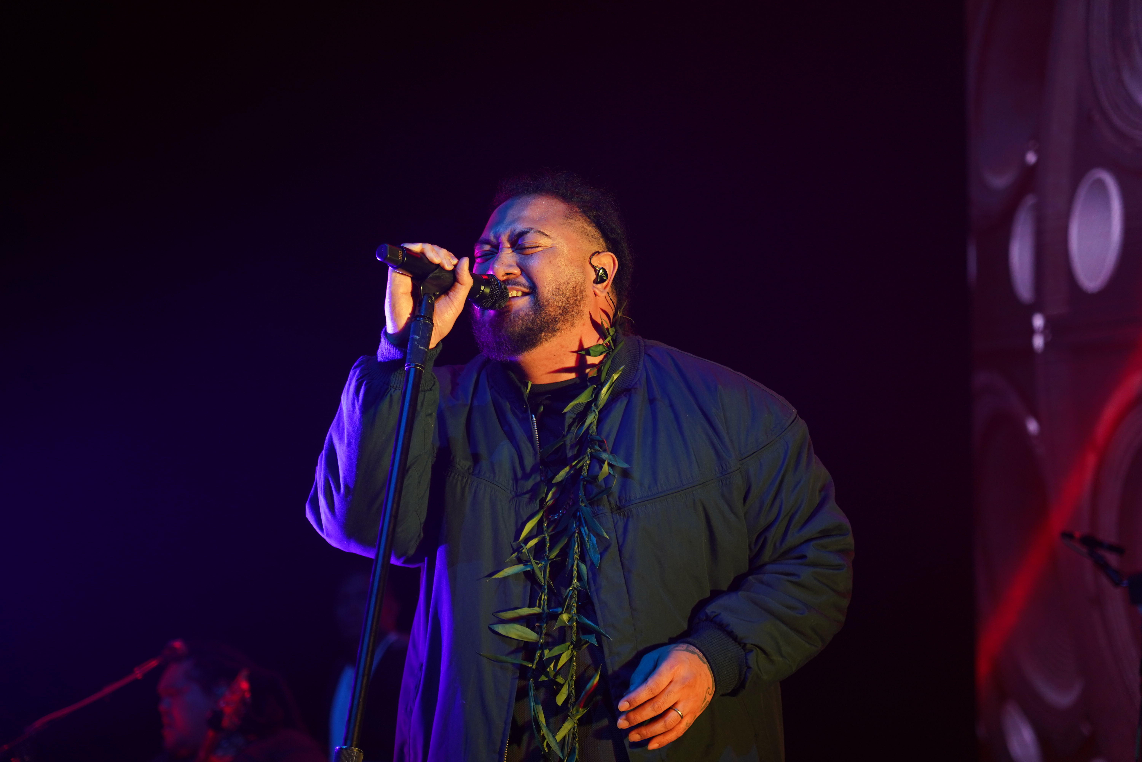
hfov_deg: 19.5
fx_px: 3331
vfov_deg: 13.0
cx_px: 571
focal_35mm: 105
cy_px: 381
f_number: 4
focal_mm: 105
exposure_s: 1/125
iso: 800
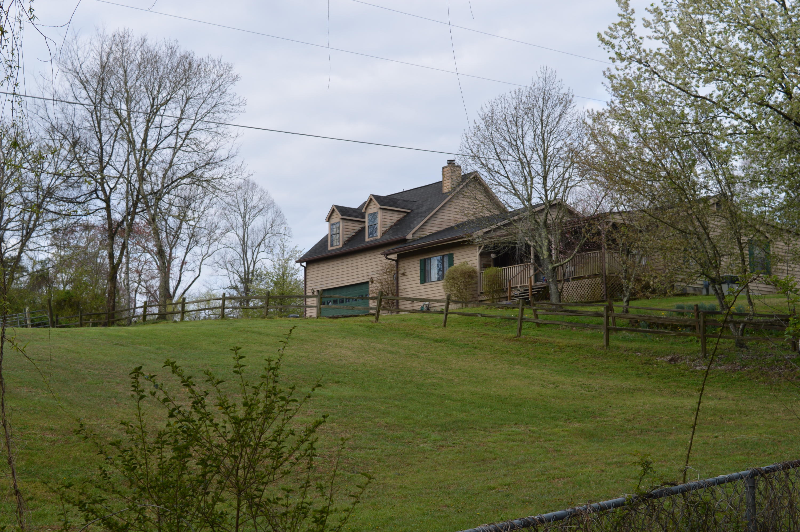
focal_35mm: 54
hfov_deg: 36.9
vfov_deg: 25.0
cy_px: 266
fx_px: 1199
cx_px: 400
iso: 100
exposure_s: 1/200
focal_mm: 36
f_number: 7.1
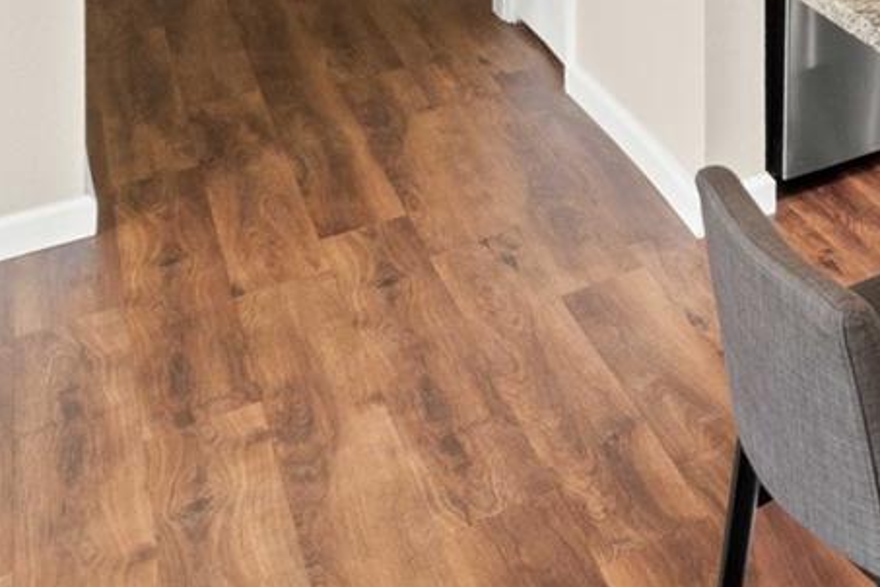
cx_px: 1517
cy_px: -332
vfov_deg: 21.0
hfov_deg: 23.3
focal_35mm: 53
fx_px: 1295
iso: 200
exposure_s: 1/1.67
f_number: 10
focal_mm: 10
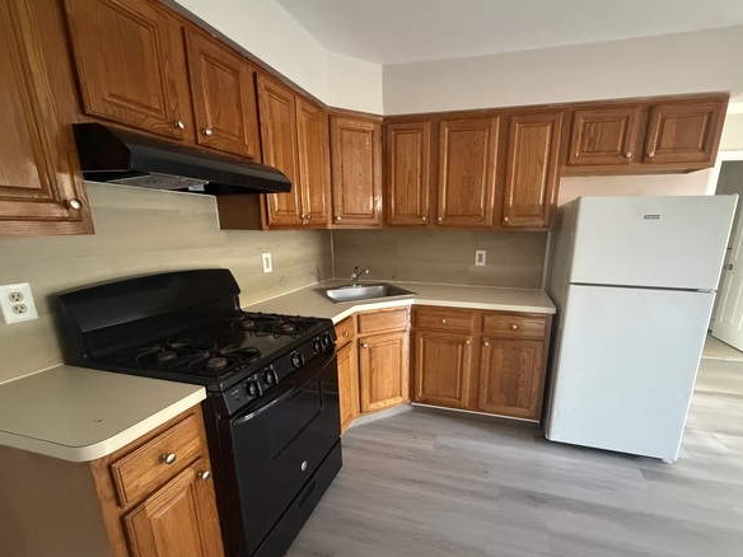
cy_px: 309
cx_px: 409
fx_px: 343
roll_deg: -0.1
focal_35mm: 16
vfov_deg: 77.8
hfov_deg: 94.2
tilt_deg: -13.7
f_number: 2.2
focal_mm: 2.22
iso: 1250
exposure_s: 1/60
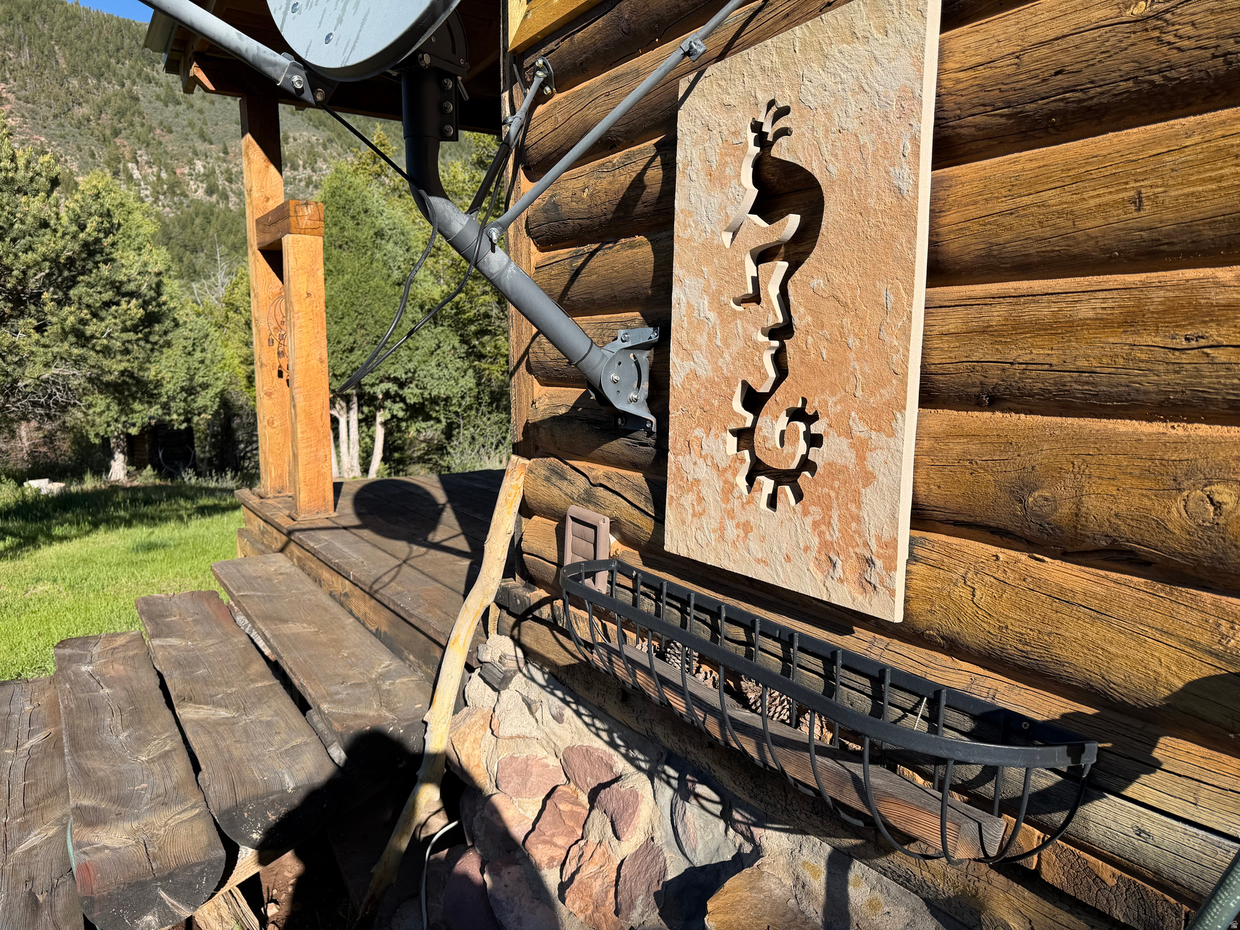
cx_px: 620
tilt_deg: -7.5
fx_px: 860
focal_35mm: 24
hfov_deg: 71.6
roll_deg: +0.6
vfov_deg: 56.8
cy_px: 465
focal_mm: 6.76
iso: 80
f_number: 1.78
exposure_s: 1/3425
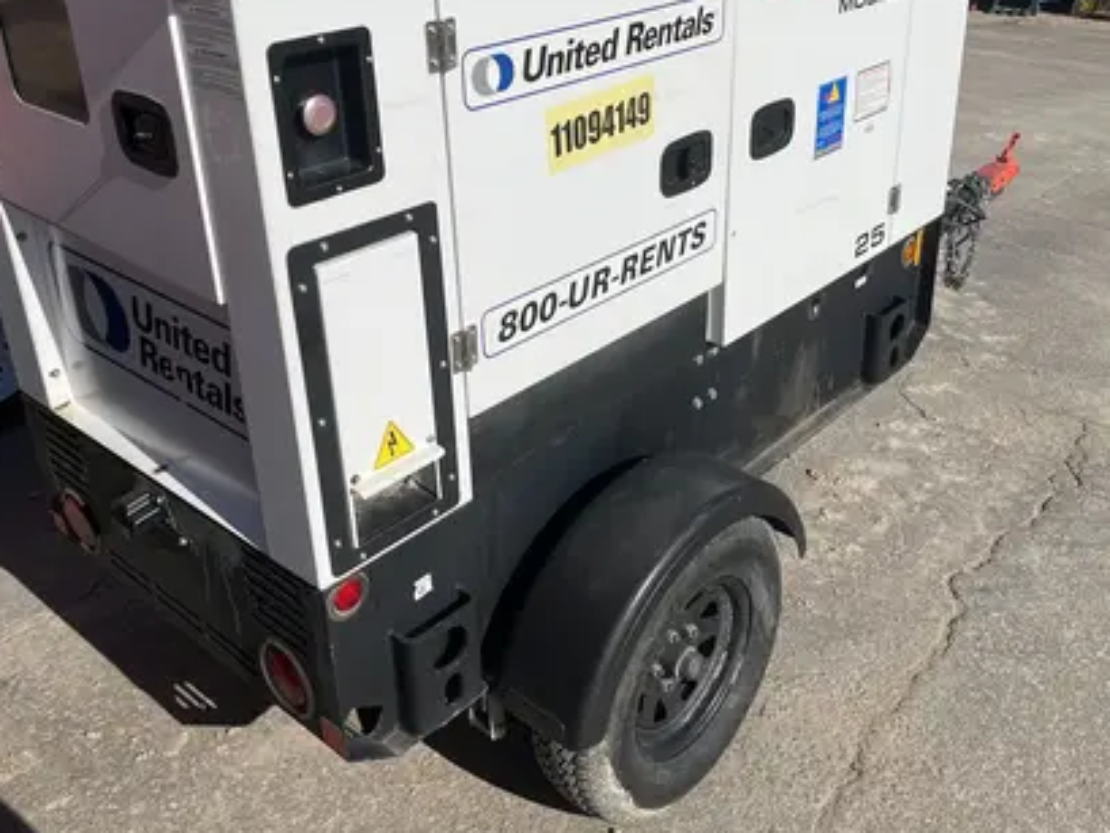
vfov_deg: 40.4
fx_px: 1123
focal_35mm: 35
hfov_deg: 52.5
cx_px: 608
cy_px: 303
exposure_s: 1/11905
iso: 50
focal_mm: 5.1
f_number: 1.6
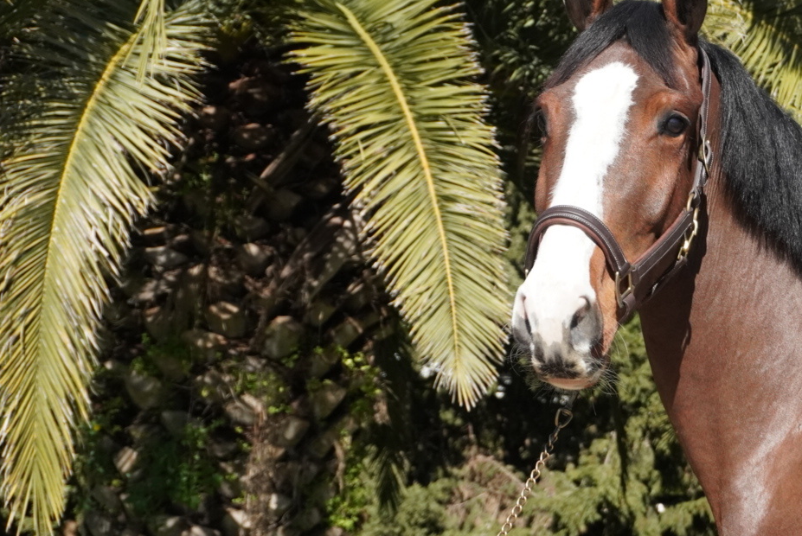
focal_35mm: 123
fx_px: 2740
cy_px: 235
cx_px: 683
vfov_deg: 11.2
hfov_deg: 16.5
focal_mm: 47
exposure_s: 1/4000
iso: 1250
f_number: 5.6
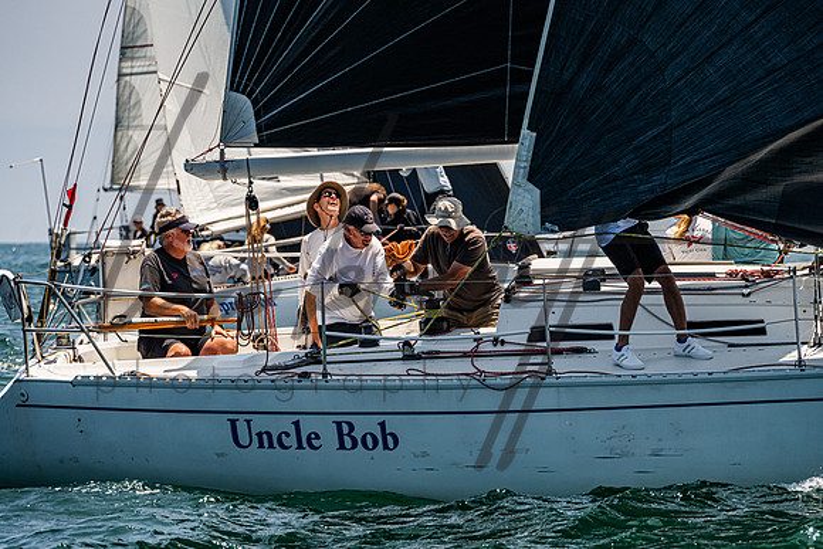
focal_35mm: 304
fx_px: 6958
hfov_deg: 6.8
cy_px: 241
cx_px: 420
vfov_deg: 4.5
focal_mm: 240
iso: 500
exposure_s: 1/2000
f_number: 8
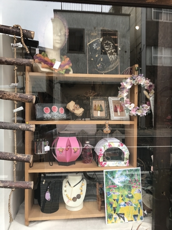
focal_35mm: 28
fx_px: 186
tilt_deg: -2.4
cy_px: 115
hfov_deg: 49.7
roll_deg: +1.7
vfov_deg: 63.4
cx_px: 86
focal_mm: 3.99
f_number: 1.8
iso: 20
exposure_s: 1/204
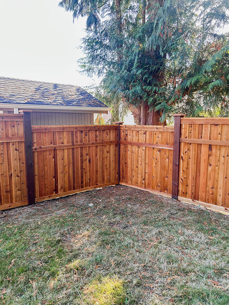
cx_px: 114
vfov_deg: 67.3
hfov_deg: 53.1
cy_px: 152
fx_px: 229
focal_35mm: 26
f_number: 1.5
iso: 40
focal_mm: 5.7
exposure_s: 1/200
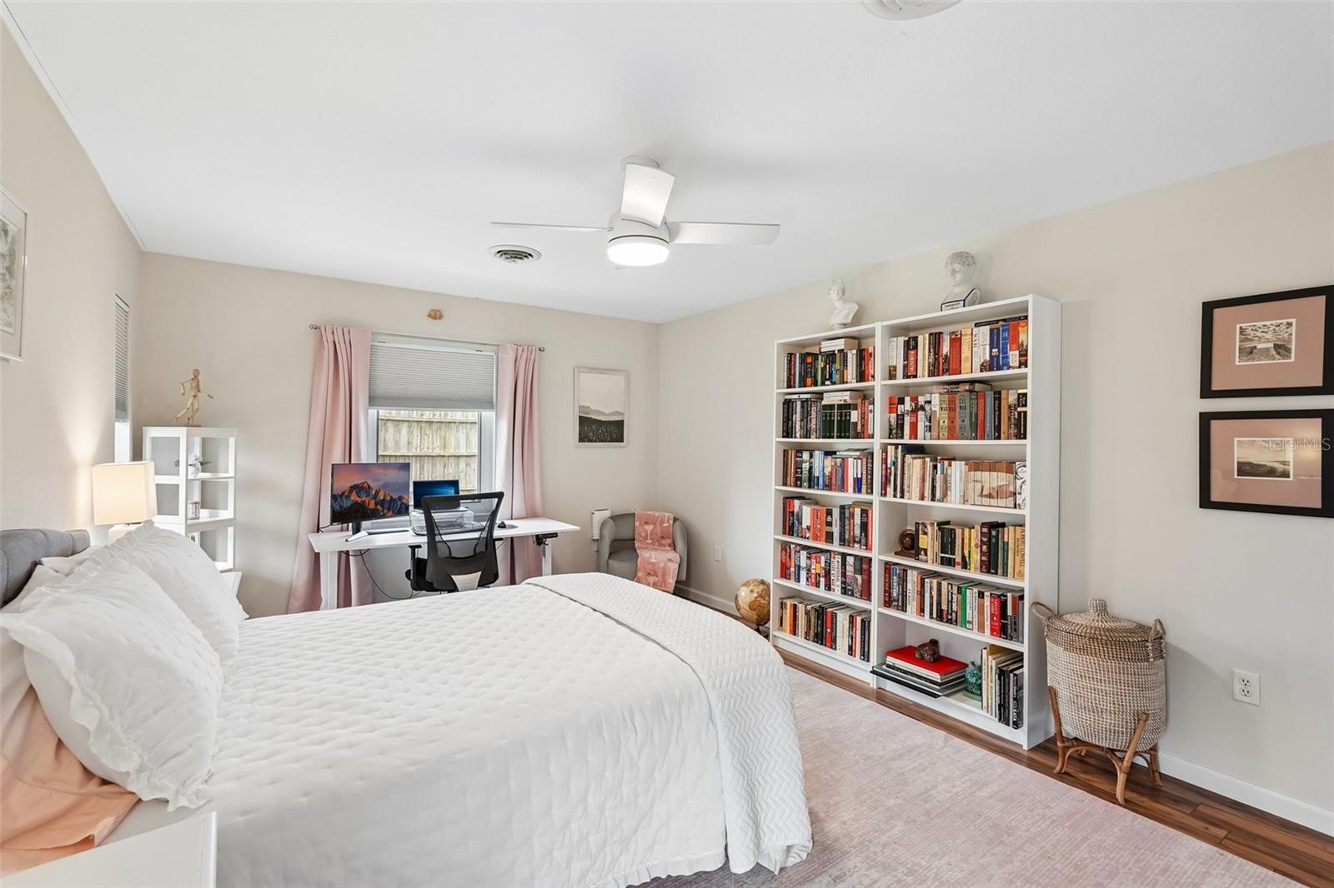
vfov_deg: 72.0
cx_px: 667
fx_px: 611
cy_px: 444
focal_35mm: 16
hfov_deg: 95.0
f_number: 8
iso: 400
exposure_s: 1/13
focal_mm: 16.5
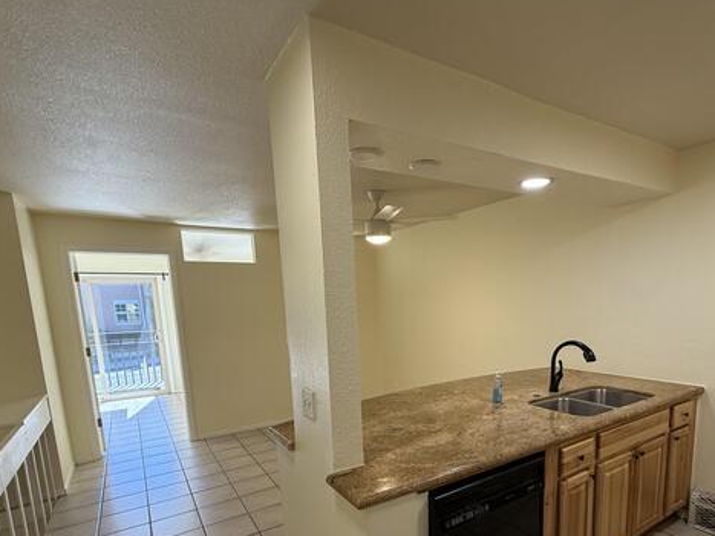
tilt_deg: -9.3
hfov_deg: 81.3
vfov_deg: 63.8
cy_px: 368
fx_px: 413
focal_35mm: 20
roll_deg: +0.7
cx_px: 406
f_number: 2.2
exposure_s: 1/120
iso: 160
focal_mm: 2.22
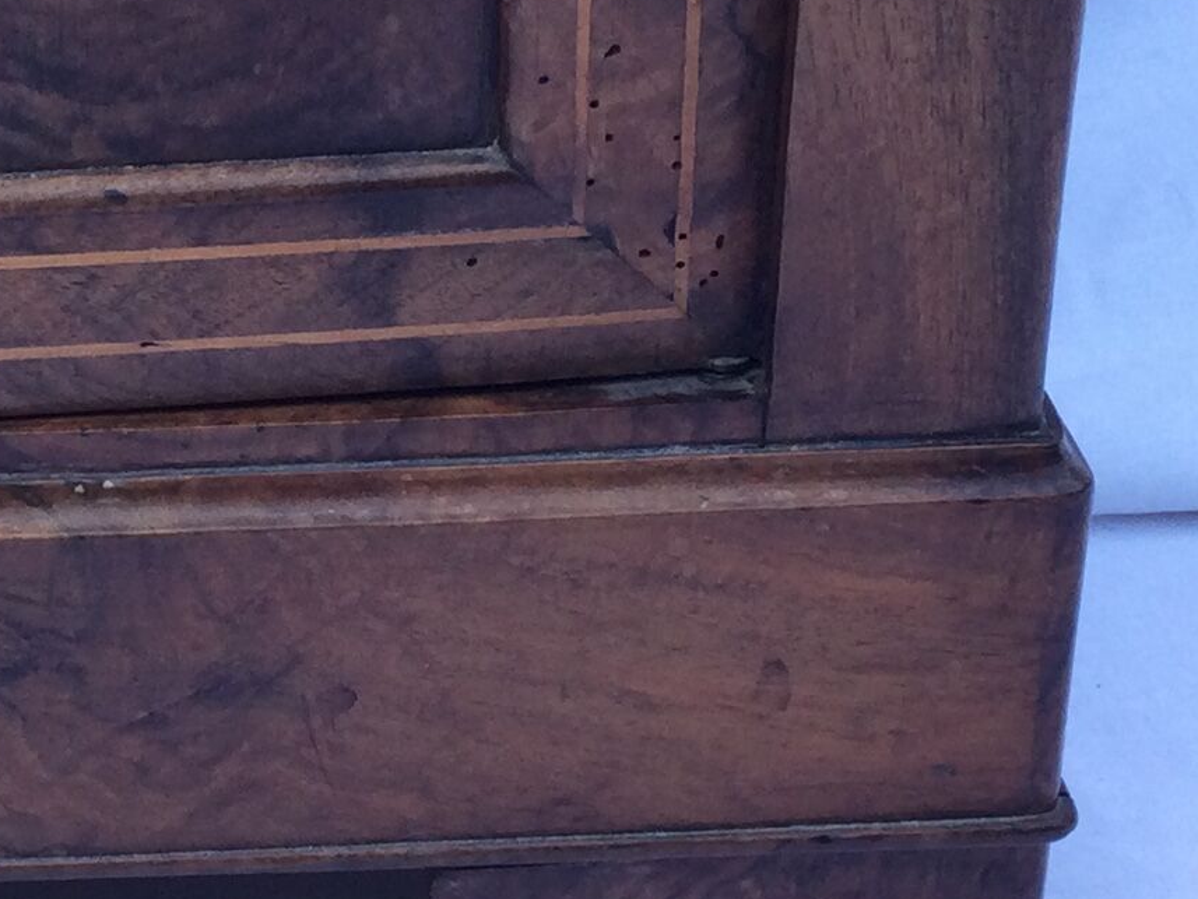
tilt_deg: -29.3
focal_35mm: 118
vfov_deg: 12.6
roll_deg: +1.8
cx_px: 27
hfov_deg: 16.4
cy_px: 393
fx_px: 4084
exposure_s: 1/196
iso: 25
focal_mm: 3.3
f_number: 2.4
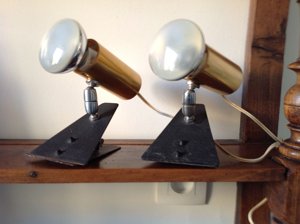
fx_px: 303
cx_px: 150
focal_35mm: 35
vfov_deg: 40.6
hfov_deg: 52.7
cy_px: 112
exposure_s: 1/15
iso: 80
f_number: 2.4
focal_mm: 4.28
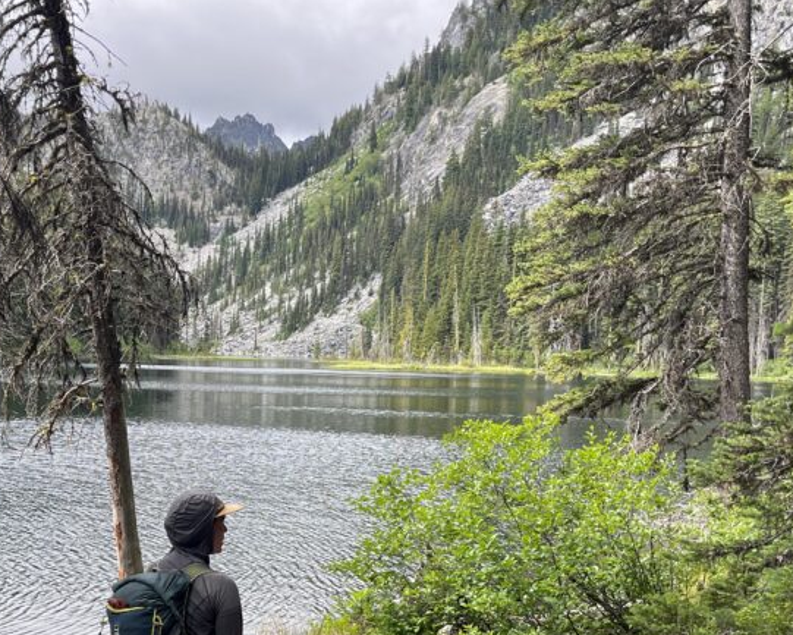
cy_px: 416
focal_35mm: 48
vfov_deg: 31.2
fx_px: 1127
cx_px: 236
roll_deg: -1.3
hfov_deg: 38.1
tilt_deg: -3.6
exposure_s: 1/804
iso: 50
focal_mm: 5.1
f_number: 1.6
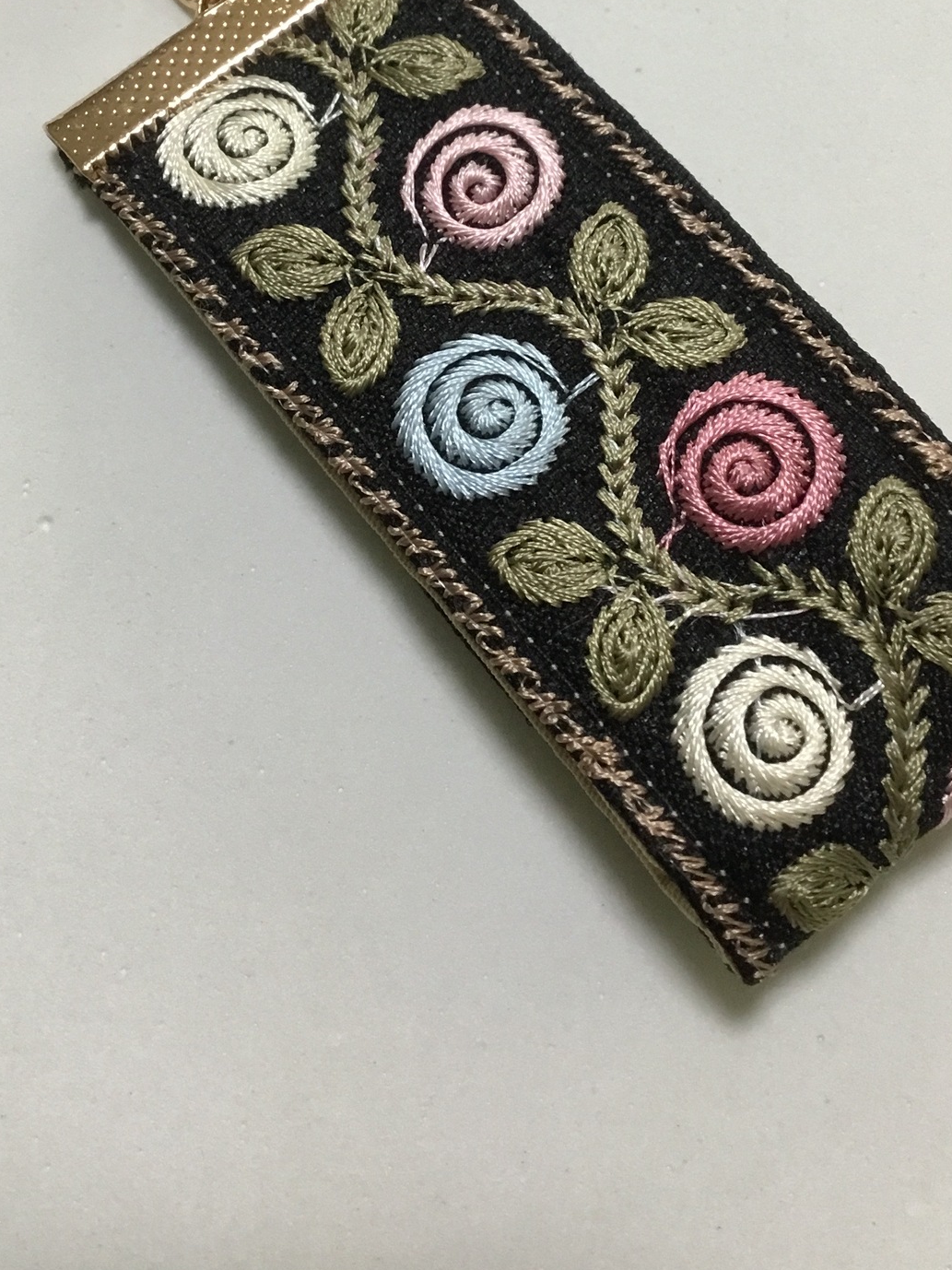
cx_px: 498
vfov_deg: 38.7
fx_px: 1761
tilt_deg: -75.9
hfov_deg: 30.3
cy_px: 326
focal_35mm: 48
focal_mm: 3.3
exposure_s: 1/30
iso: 80
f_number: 2.4
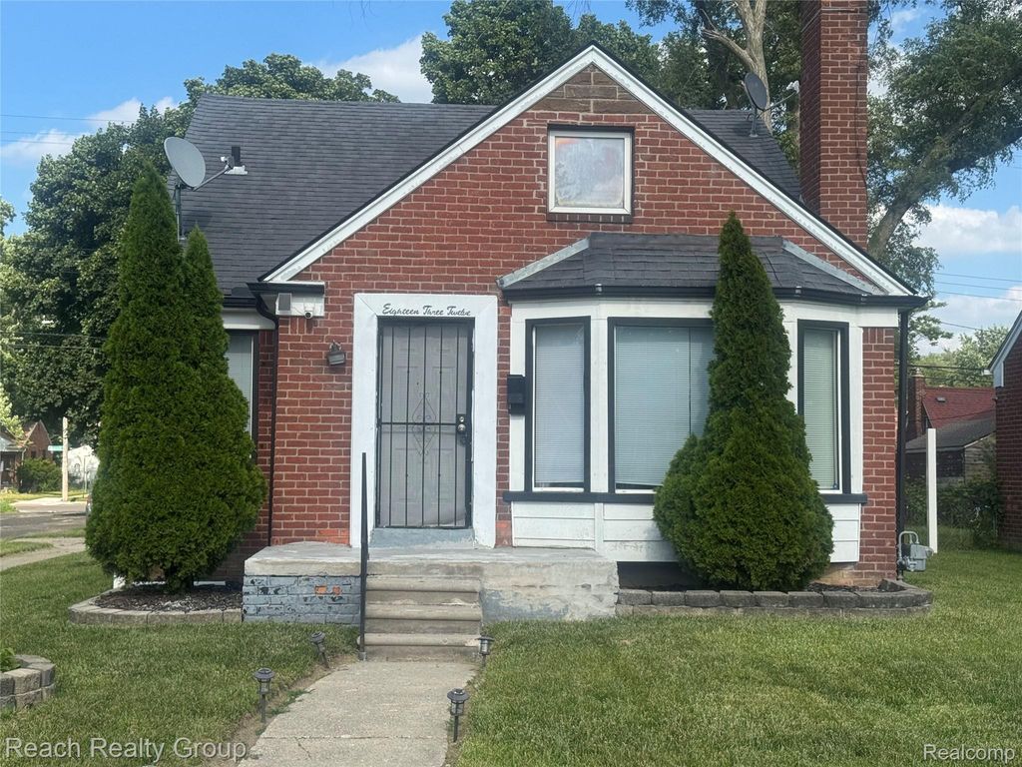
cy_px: 384
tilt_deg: +2.7
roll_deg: -0.2
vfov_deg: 30.3
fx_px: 1417
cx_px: 511
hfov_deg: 39.7
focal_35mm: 48
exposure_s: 1/3425
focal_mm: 6.76
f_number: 1.78
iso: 64
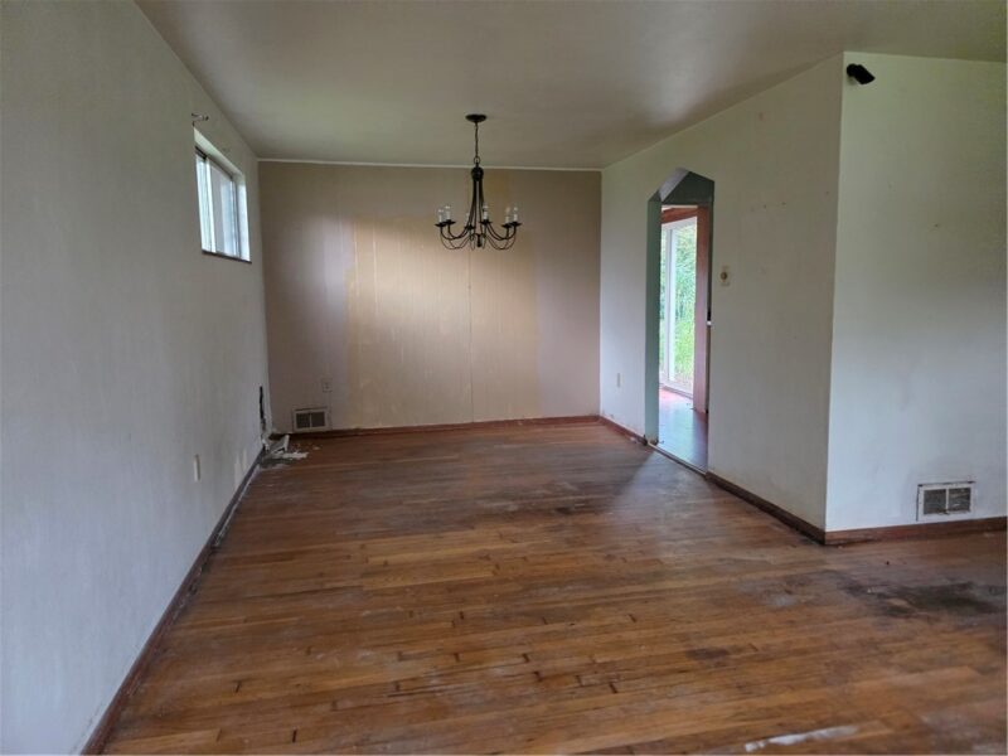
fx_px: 670
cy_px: 378
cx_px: 504
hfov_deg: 73.9
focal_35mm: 23
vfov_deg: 58.9
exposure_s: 1/120
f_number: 1.7
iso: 1000
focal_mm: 6.3
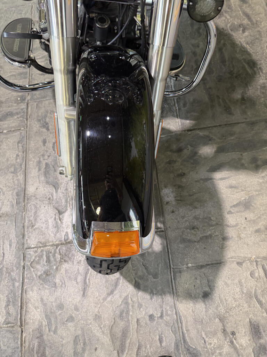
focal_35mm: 24
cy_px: 178
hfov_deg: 56.8
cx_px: 134
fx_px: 247
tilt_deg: -75.4
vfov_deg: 71.6
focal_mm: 6.76
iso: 200
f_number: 1.78
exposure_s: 1/60
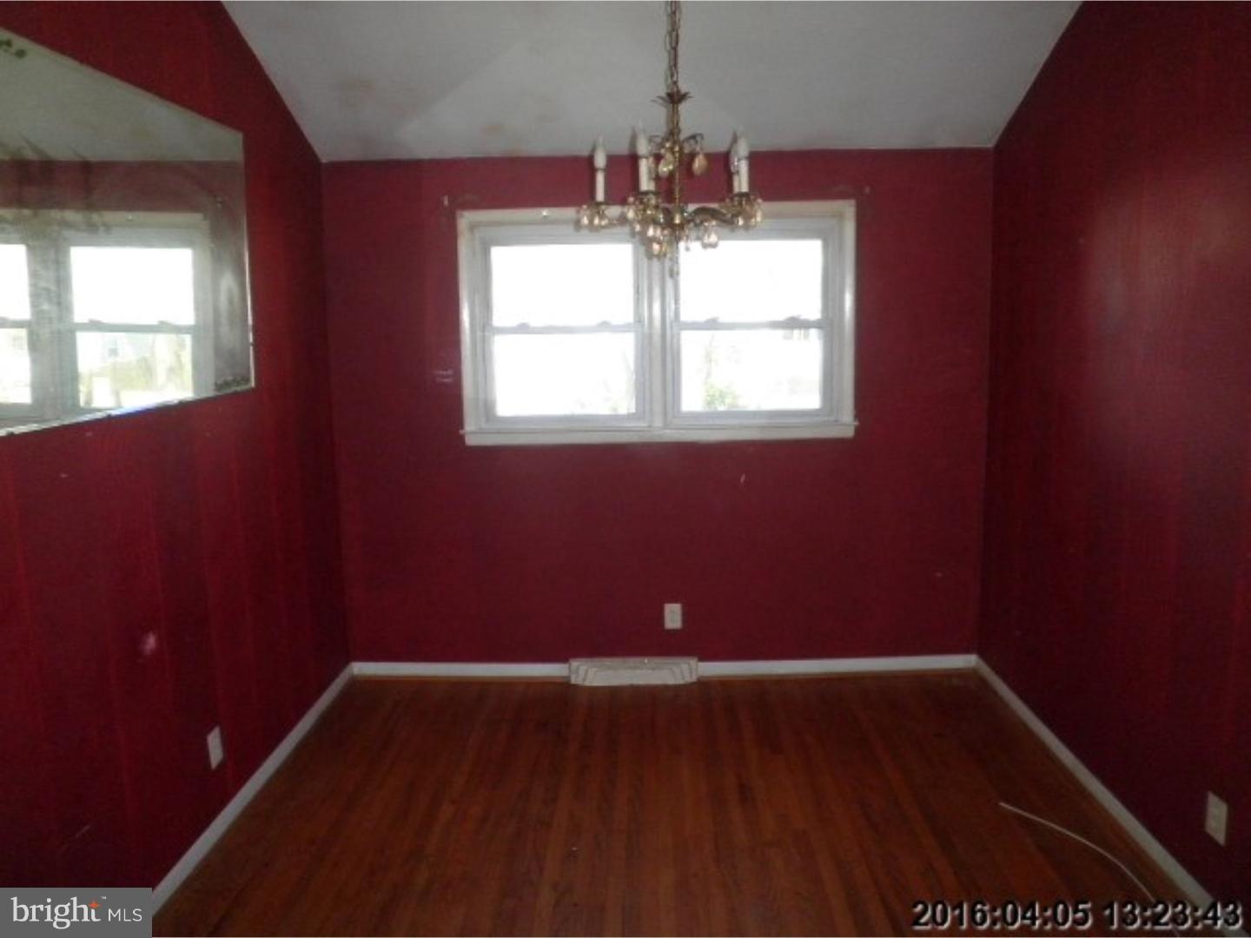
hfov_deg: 67.3
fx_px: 940
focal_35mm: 26
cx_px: 626
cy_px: 469
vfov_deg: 53.1
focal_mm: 4.7
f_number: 2.6
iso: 200
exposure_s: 1/125
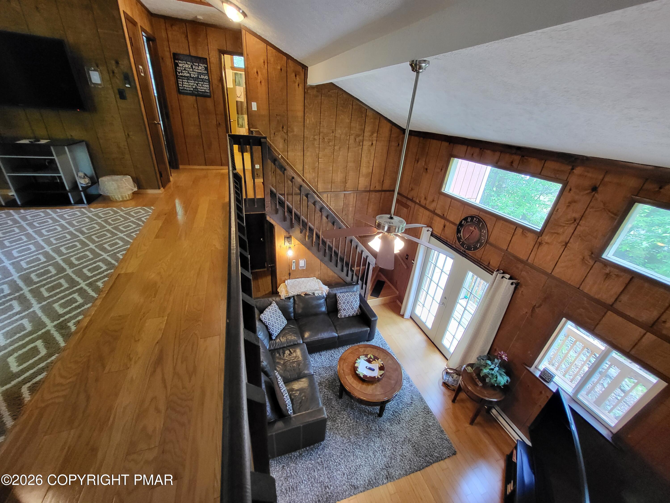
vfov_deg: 89.9
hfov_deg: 106.2
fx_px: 252
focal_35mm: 13
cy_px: 252
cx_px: 335
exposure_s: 1/30
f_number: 2.2
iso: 320
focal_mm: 1.74
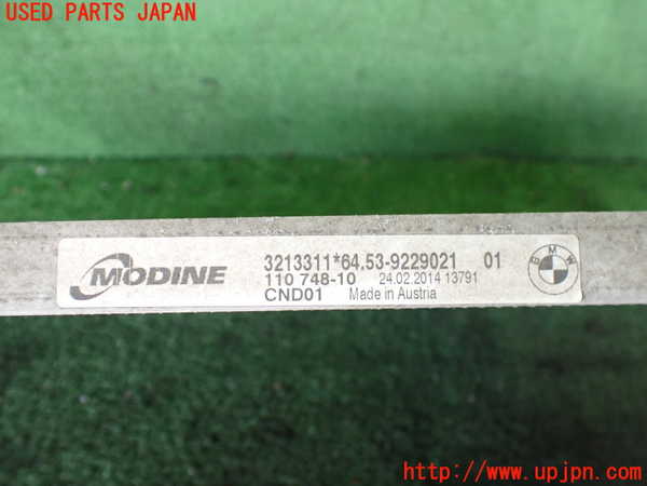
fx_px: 561
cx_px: 324
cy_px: 243
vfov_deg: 46.8
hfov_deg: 60.0
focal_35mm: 30
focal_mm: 5.4
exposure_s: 1/125
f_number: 2.3
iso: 800
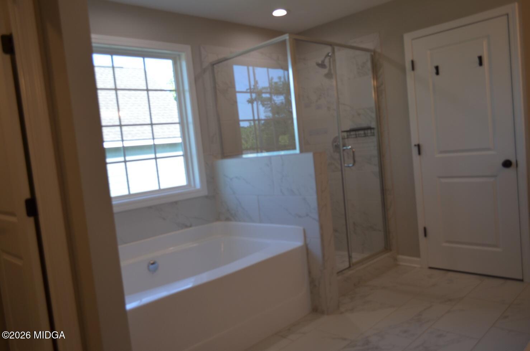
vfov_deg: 47.7
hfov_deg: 67.5
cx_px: 265
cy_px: 176
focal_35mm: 27
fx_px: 397
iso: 220
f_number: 3.5
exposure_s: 1/125
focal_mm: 18
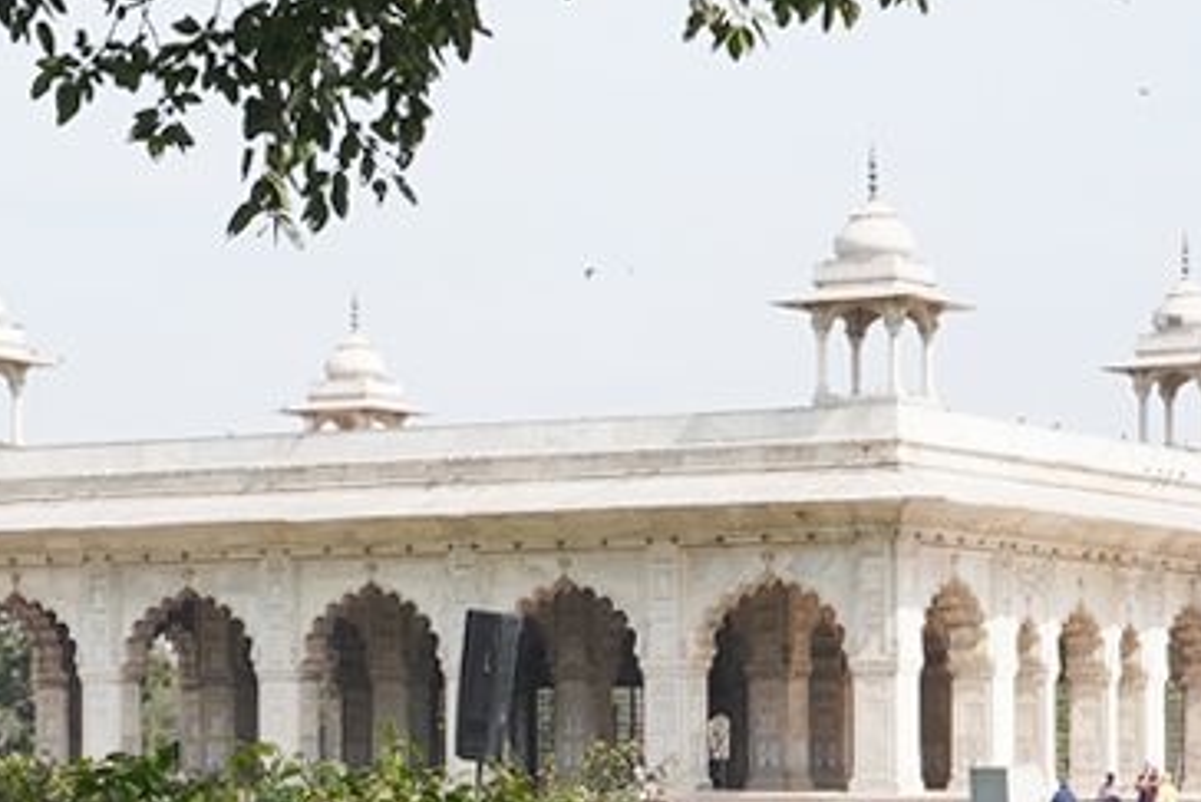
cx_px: 106
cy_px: 475
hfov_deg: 15.3
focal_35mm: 132
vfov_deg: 10.4
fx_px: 4405
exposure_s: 1/100
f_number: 11
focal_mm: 24
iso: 100
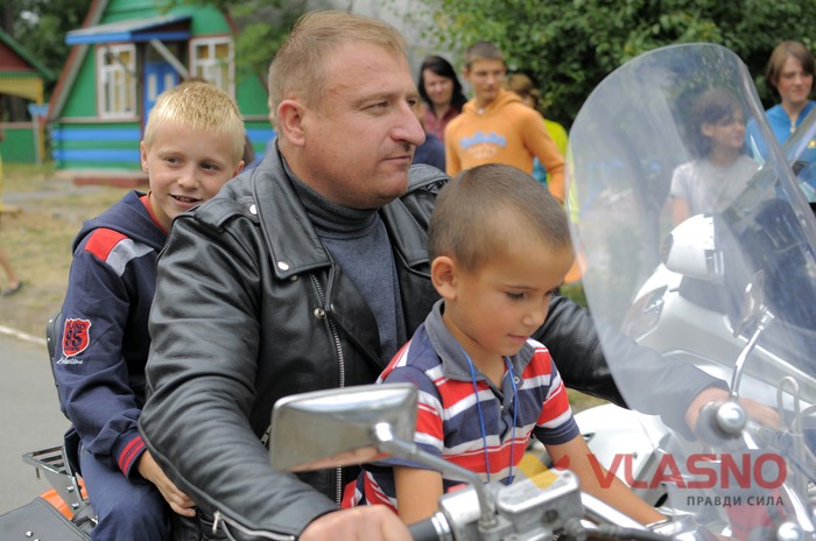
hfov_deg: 37.9
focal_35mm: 52
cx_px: 408
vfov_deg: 25.7
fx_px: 1188
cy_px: 270
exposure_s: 1/500
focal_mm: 35
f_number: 3.5
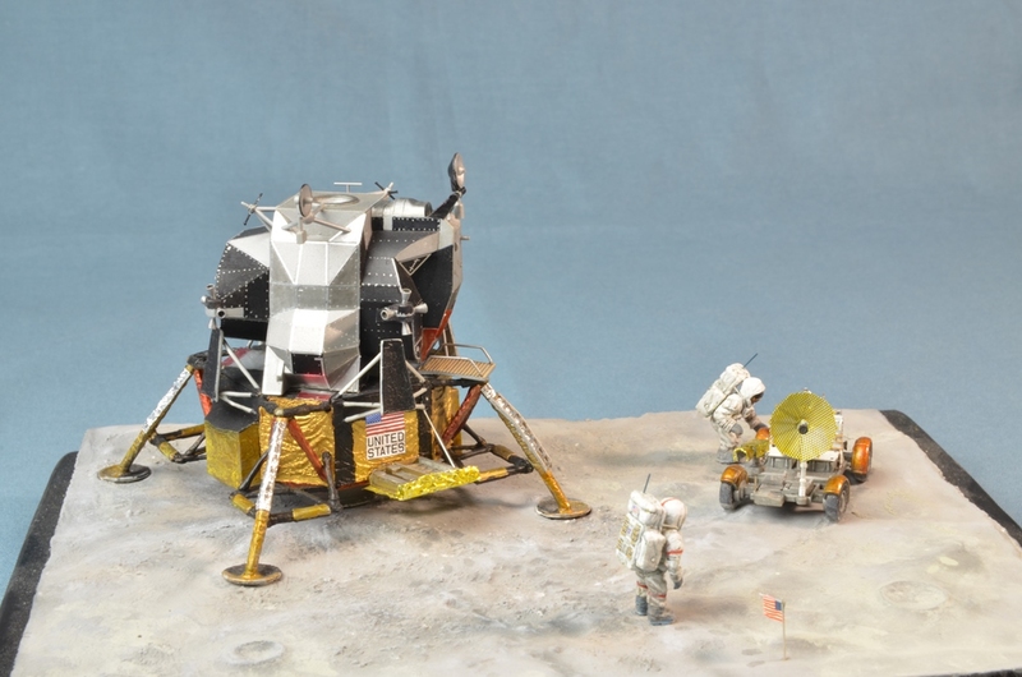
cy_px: 338
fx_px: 2125
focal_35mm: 75
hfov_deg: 27.0
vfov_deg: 18.1
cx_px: 511
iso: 200
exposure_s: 1/1.3
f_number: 22
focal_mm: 50
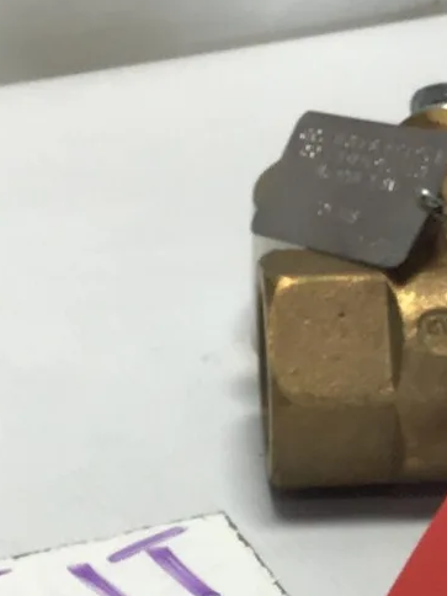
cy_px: 670
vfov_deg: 15.0
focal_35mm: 128
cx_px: 281
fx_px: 2204
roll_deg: +0.3
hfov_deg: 11.6
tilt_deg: -34.3
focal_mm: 3.3
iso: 25
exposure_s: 1/192
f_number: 2.4
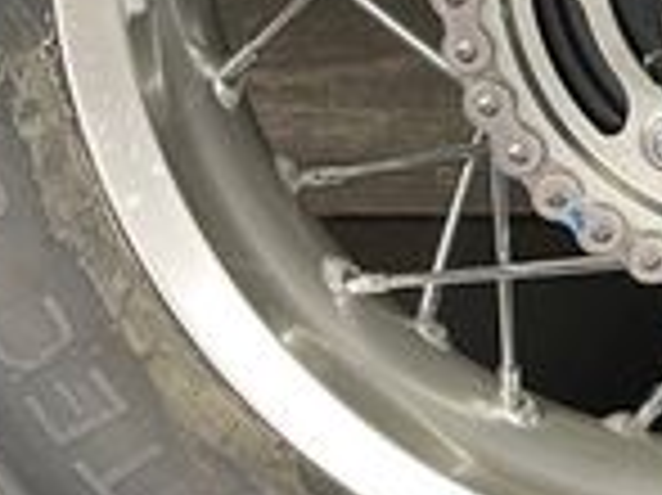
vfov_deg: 12.7
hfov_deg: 16.7
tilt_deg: -7.1
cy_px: -144
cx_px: 797
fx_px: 2159
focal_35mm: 113
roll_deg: +0.6
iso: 200
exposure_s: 1/50
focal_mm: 4.2
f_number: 1.6
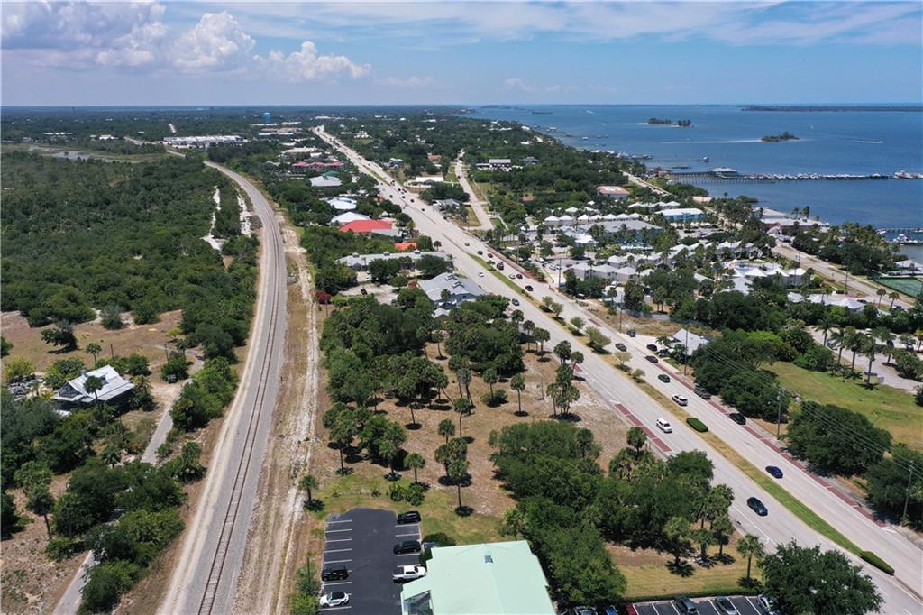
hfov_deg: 65.5
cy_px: 308
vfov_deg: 46.4
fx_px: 718
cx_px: 462
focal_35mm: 28
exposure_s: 1/800
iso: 100
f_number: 6.3
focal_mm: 10.26
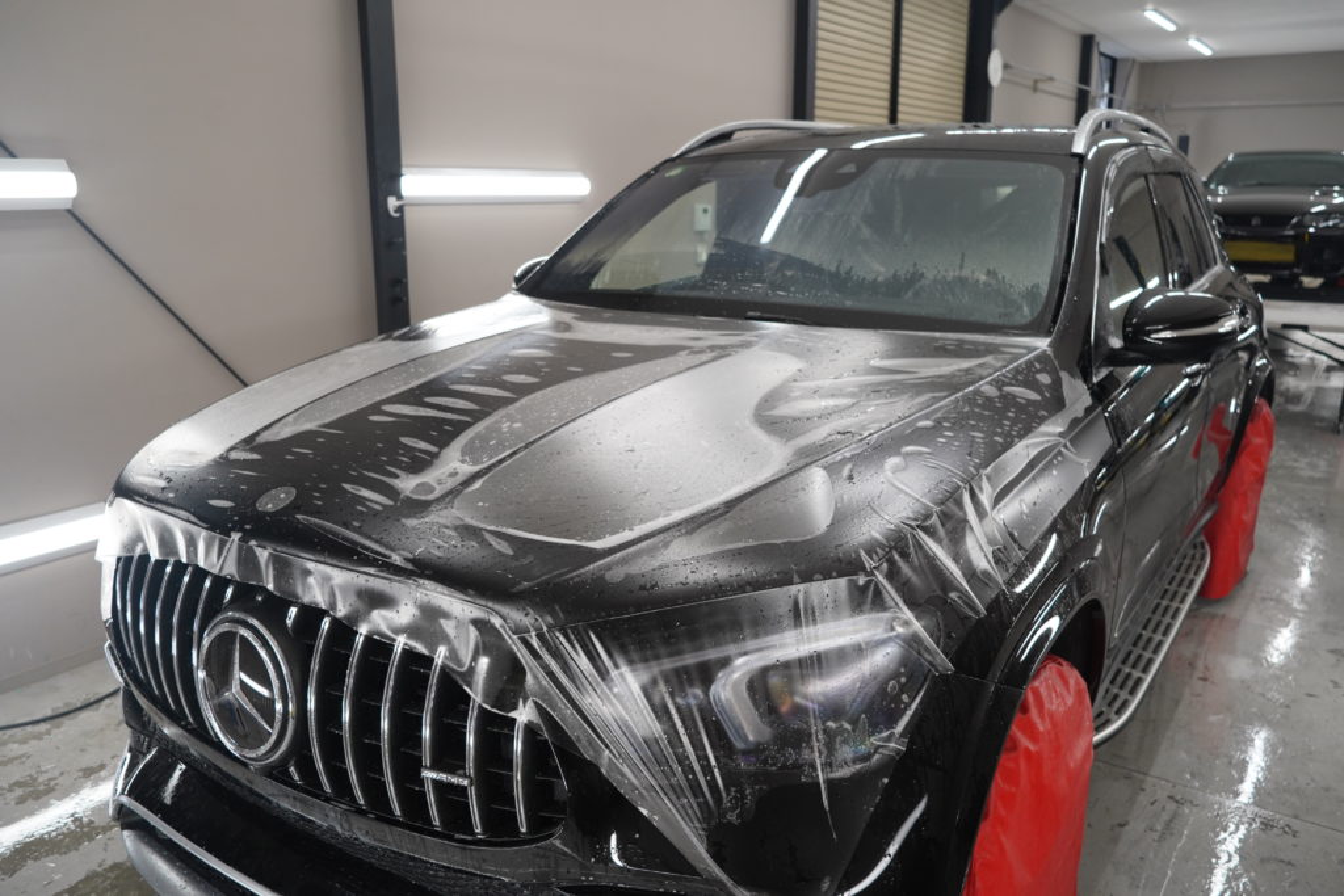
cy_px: 448
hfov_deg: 65.5
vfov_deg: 46.4
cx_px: 672
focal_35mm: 28
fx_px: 1045
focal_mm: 28
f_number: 4
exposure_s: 1/160
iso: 1250
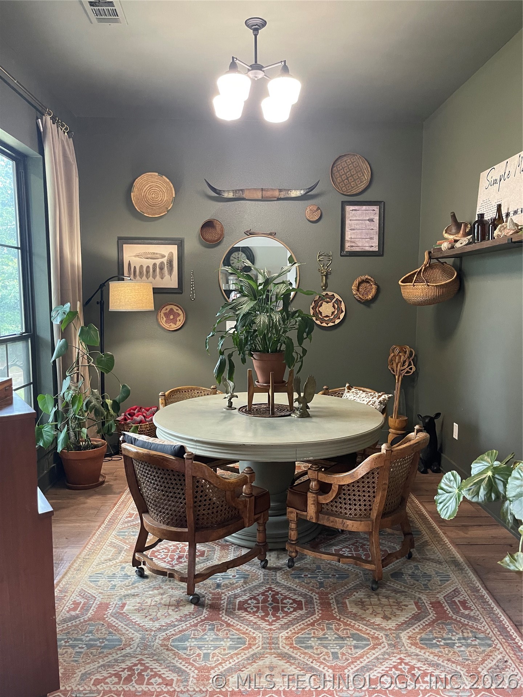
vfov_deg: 69.4
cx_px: 262
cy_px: 348
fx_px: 504
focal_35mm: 25
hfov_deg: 54.9
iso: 400
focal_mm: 5.1
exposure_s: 1/60
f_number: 1.6
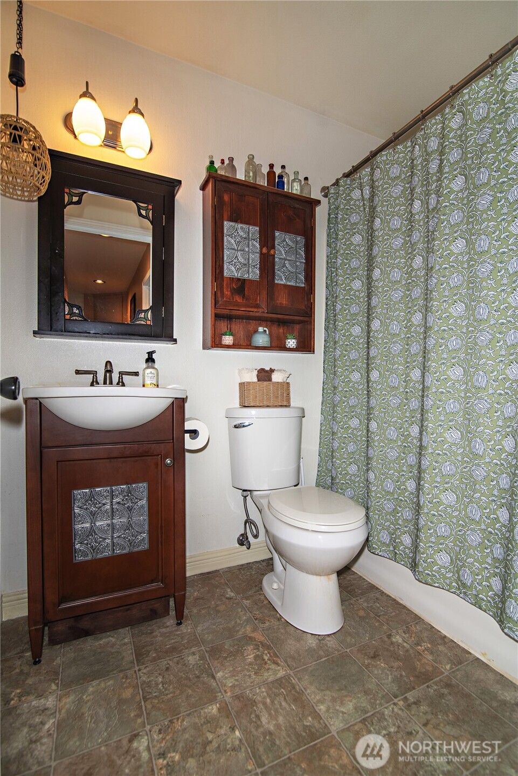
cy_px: 388
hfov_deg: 73.8
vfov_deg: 96.7
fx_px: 345
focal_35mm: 16
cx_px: 259
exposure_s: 1/30
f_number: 5
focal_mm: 16
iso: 200
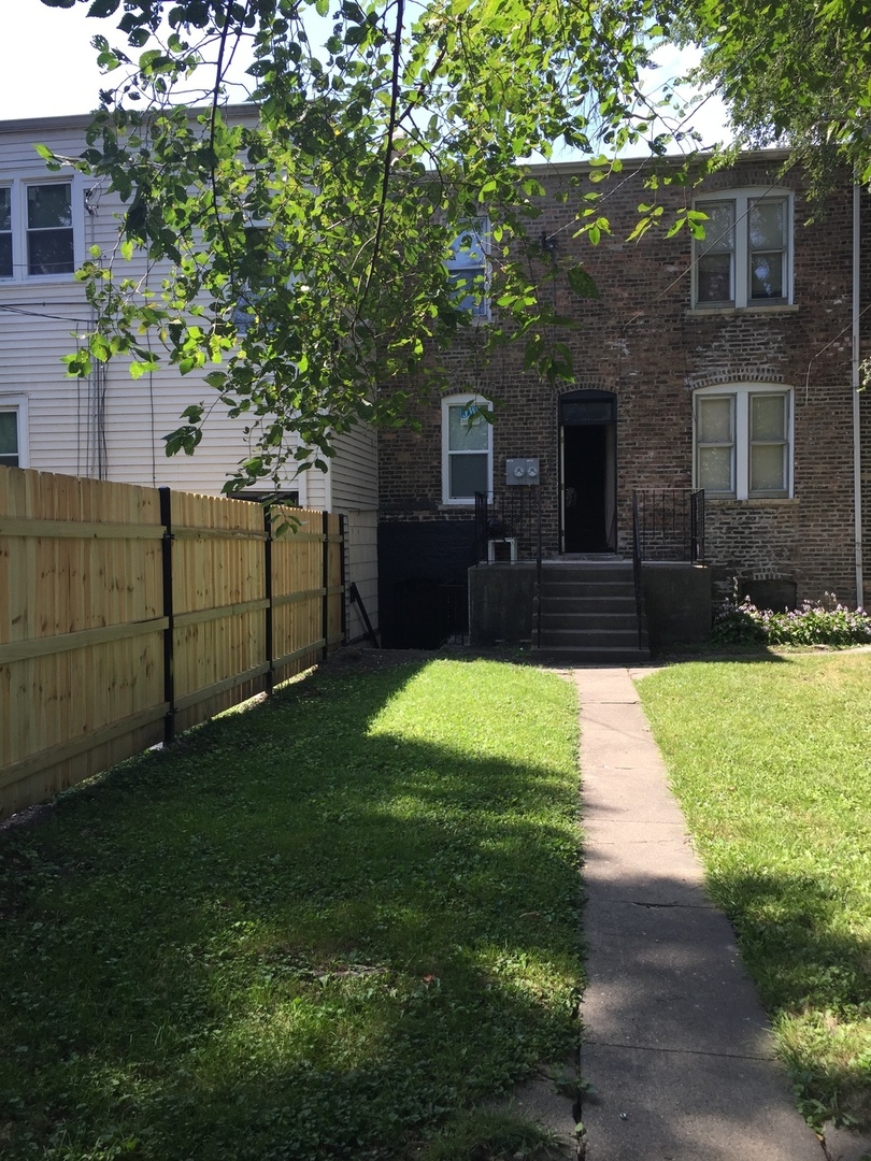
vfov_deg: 61.7
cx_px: 436
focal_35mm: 29
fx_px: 973
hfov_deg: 48.2
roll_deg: -0.1
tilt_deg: -1.3
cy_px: 580
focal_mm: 4.15
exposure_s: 1/488
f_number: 2.2
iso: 32
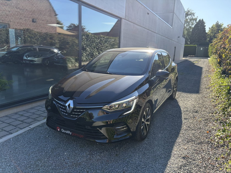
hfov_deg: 67.3
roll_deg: -1.9
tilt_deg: -11.6
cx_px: 116
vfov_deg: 53.1
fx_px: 174
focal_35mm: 26
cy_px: 86
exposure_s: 1/1135
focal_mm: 5.96
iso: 64
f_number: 1.6
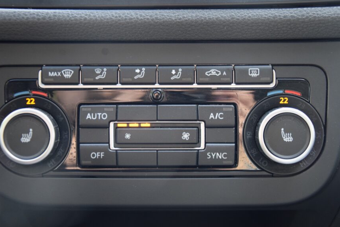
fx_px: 643
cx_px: 169
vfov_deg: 20.0
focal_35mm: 68
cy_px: 105
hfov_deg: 29.6
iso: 1600
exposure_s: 1/60
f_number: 4.5
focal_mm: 38
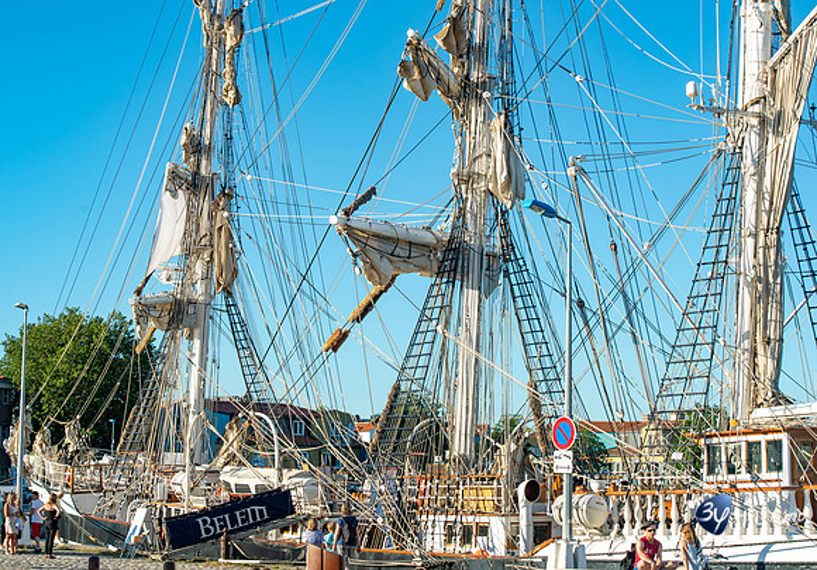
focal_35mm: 72
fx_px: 1667
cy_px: 285
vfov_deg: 19.4
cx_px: 388
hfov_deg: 27.5
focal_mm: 70
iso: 100
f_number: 8
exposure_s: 1/250
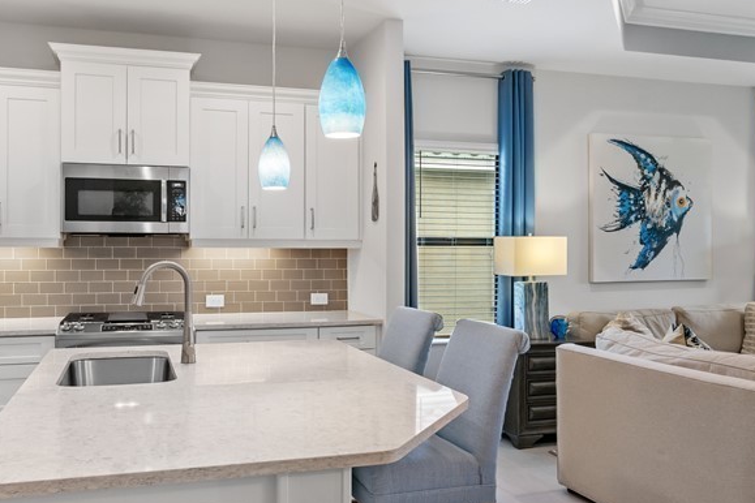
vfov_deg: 43.6
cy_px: 252
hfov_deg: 61.4
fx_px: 629
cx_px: 303
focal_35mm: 30
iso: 400
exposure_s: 1/25
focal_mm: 16
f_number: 8
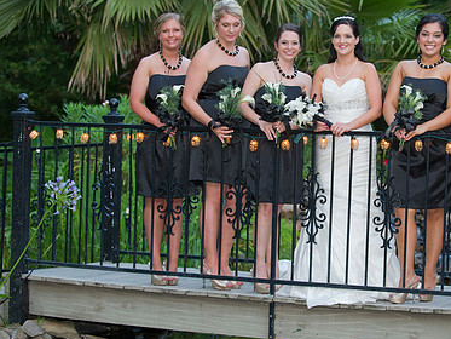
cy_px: 162
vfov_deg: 13.2
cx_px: 330
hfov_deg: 17.5
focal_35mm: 112
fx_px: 1460
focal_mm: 75
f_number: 2.8
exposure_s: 1/125
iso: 1250
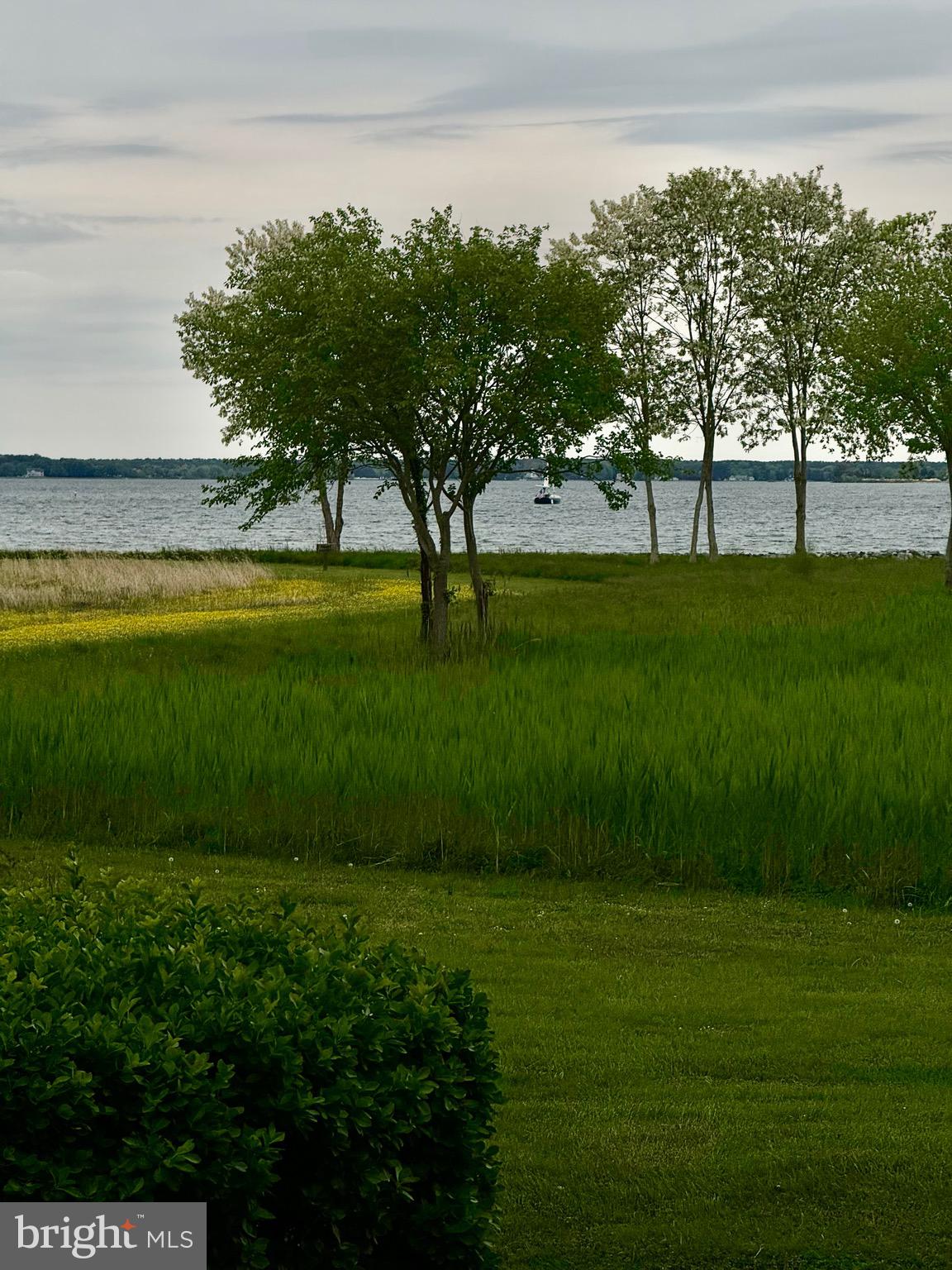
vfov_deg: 16.4
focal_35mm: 120
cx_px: 476
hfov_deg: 12.3
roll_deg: -1.0
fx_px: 4400
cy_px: 635
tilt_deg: -1.6
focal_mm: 15.66
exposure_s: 1/3344
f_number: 2.8
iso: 50
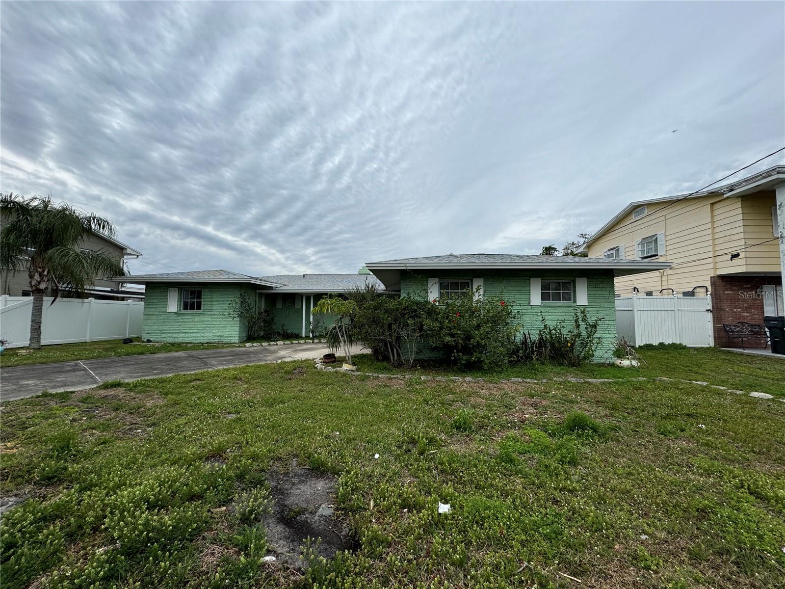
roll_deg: +0.1
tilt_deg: +3.6
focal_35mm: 14
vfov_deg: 85.7
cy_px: 294
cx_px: 392
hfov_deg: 102.1
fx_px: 317
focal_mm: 2.22
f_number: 2.2
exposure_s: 1/522
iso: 40
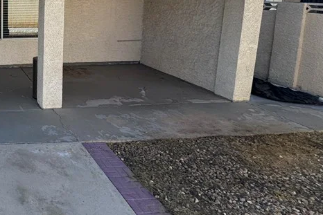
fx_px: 287
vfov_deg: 38.6
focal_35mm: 32
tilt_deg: -8.2
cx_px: -27
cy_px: 26
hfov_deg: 45.3
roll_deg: +0.3
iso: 50
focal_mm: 2.22
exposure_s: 1/687
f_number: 2.2
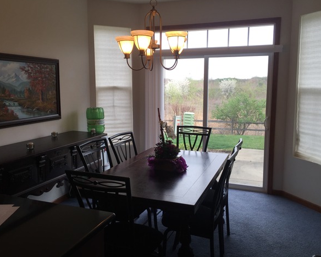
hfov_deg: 57.1
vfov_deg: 47.2
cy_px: 127
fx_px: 295
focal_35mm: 31
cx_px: 161
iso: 32
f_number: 2.2
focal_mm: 4.15
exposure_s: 1/128
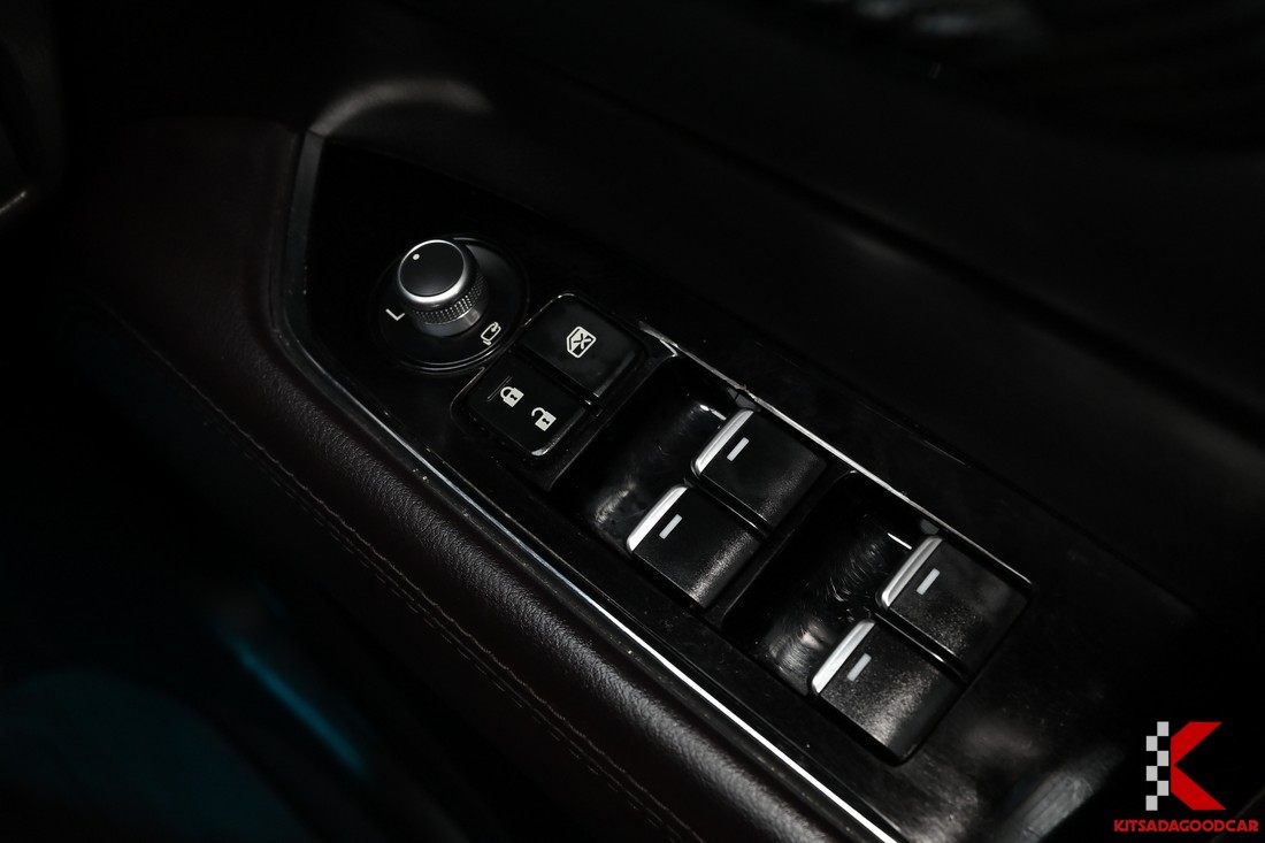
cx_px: 632
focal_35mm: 37
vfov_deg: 35.9
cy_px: 422
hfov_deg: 51.9
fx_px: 1300
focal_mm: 25
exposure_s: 1/30
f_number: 5.6
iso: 800
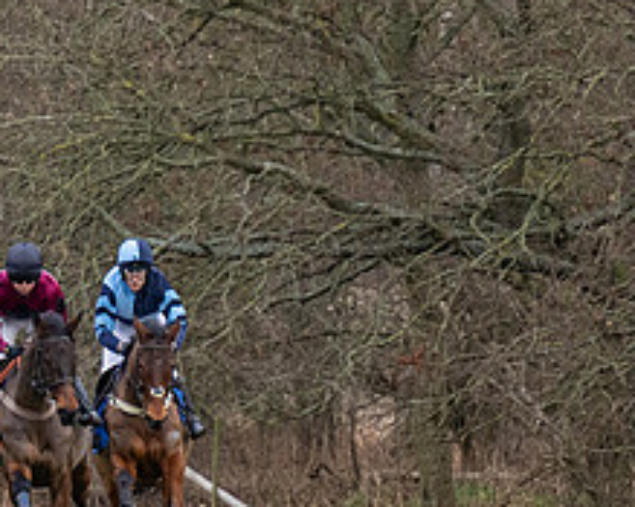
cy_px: 417
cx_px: -368
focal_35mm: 962
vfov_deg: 1.6
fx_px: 18071
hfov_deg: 2.0
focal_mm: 200
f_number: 4
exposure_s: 1/1000
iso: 800
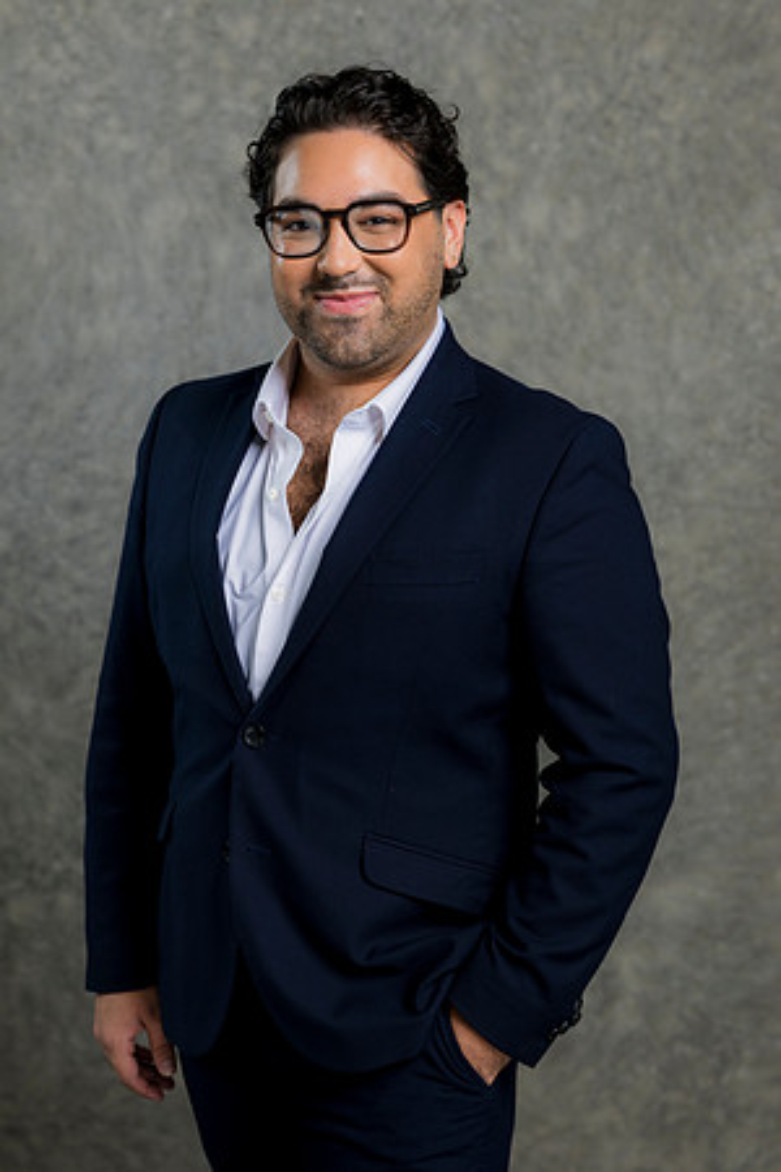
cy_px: 586
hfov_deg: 16.1
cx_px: 390
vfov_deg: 23.9
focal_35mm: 85
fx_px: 2766
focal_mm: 85
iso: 125
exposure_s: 1/200
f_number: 5
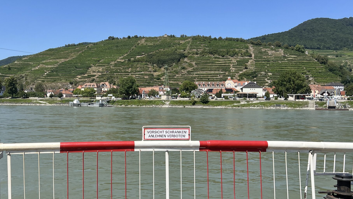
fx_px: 374
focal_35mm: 40
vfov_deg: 29.7
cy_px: 97
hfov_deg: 50.1
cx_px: 140
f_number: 1.5
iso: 50
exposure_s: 1/4630
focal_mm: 5.7
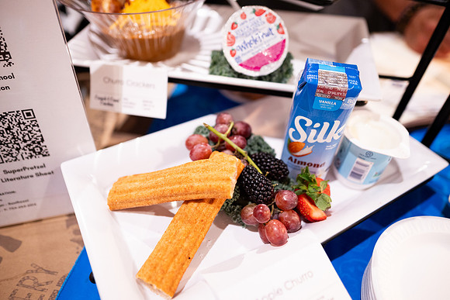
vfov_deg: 53.2
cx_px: 225
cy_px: 150
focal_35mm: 24
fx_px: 300
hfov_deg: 73.7
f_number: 1.8
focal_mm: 24
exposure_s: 1/200
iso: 1250
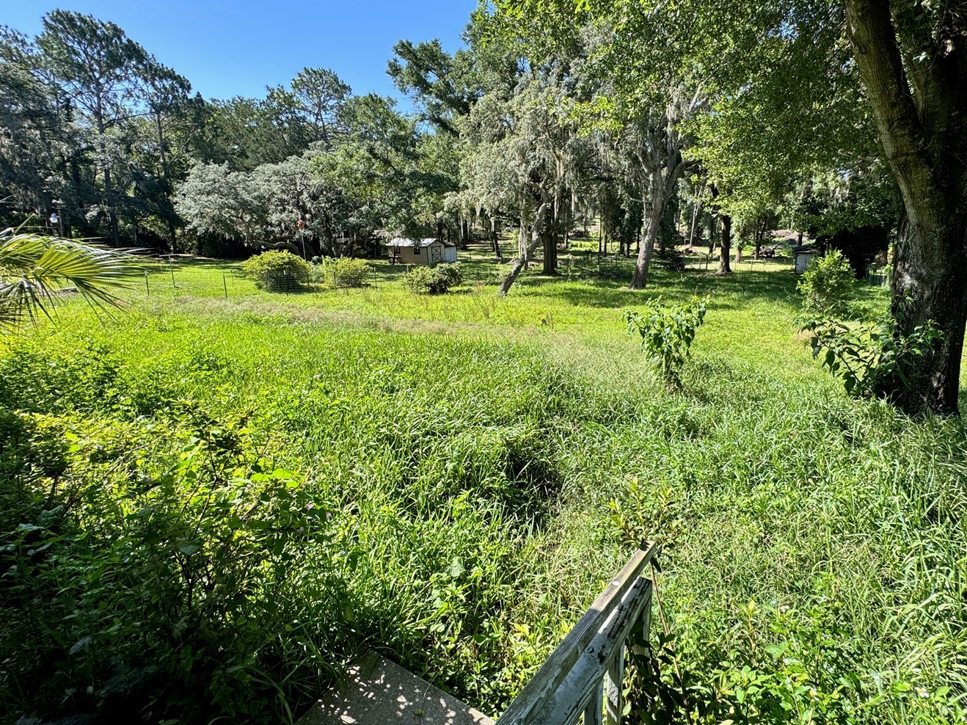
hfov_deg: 90.6
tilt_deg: -12.4
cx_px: 546
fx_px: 475
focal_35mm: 17
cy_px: 307
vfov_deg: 74.2
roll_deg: +0.9
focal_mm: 2.22
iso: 40
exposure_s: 1/625
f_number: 2.2
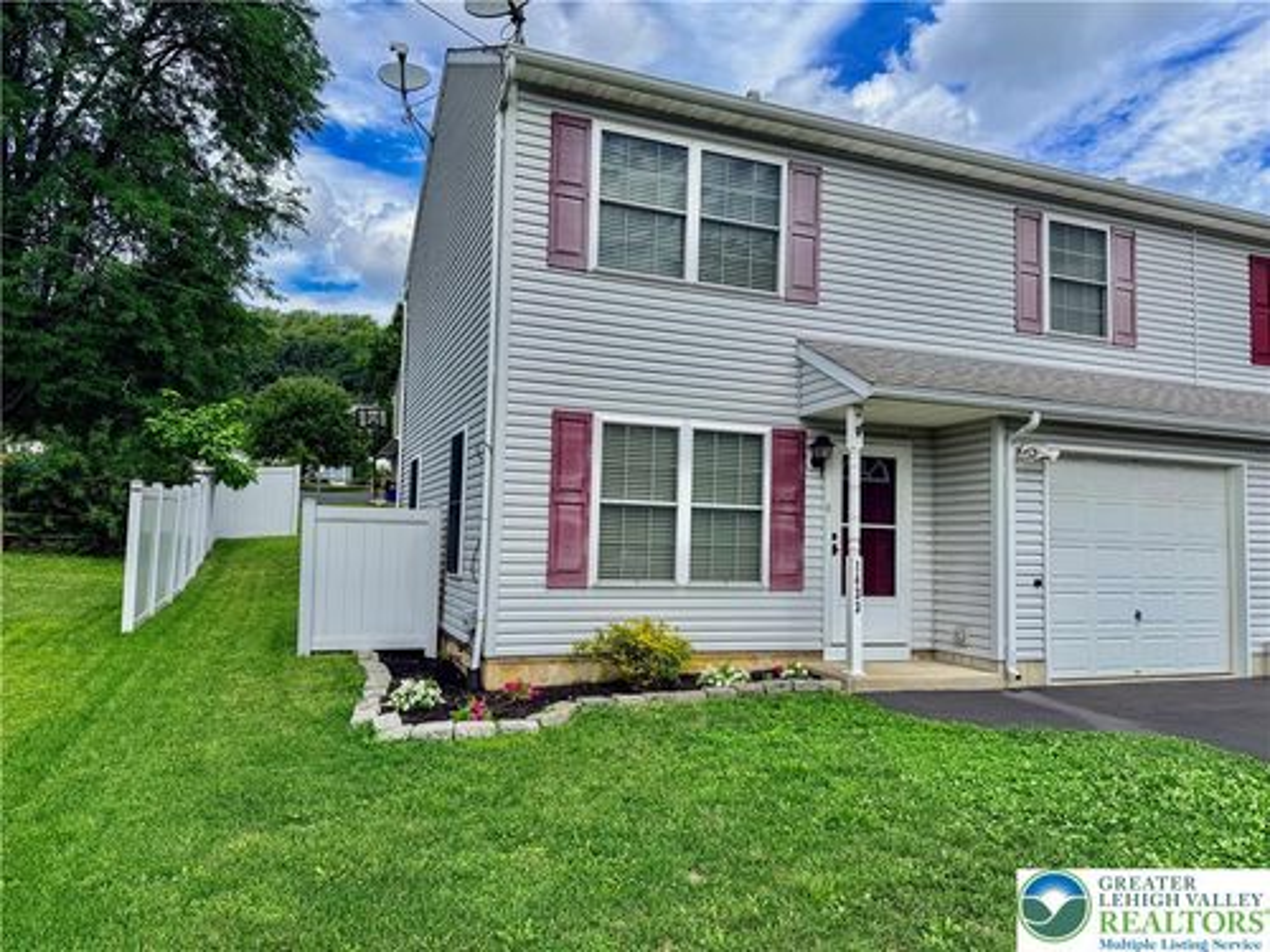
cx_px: 635
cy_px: 476
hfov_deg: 71.6
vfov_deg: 56.8
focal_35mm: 24
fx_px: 881
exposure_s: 1/5300
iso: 80
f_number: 1.8
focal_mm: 6.76
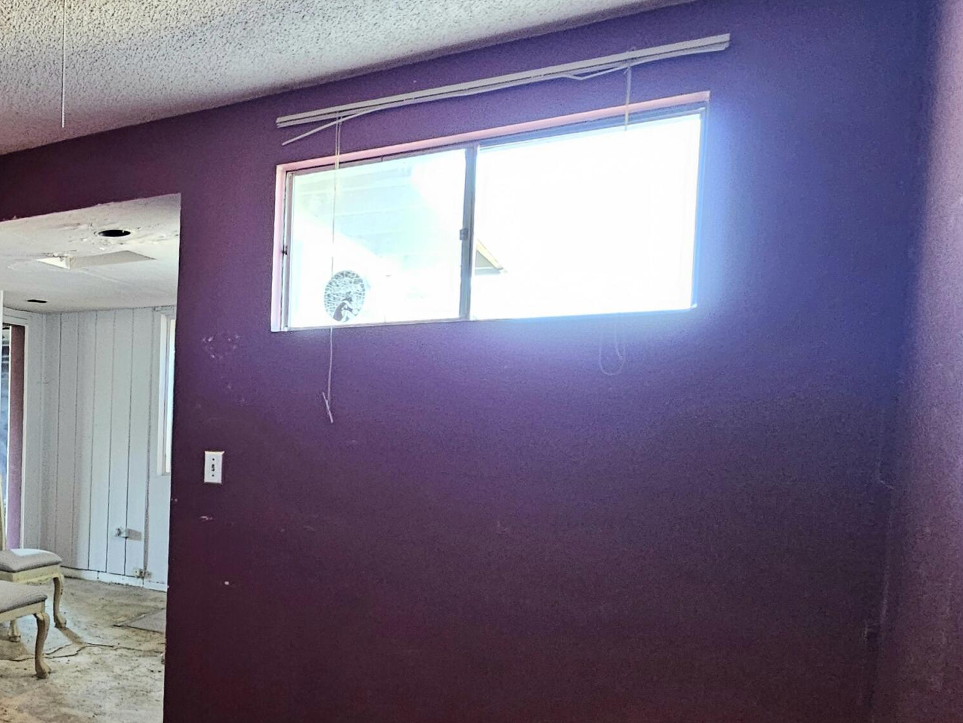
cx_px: 4
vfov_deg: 52.3
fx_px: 723
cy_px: 465
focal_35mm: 26
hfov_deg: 53.3
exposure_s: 1/30
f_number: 2.2
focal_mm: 2.2
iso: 500
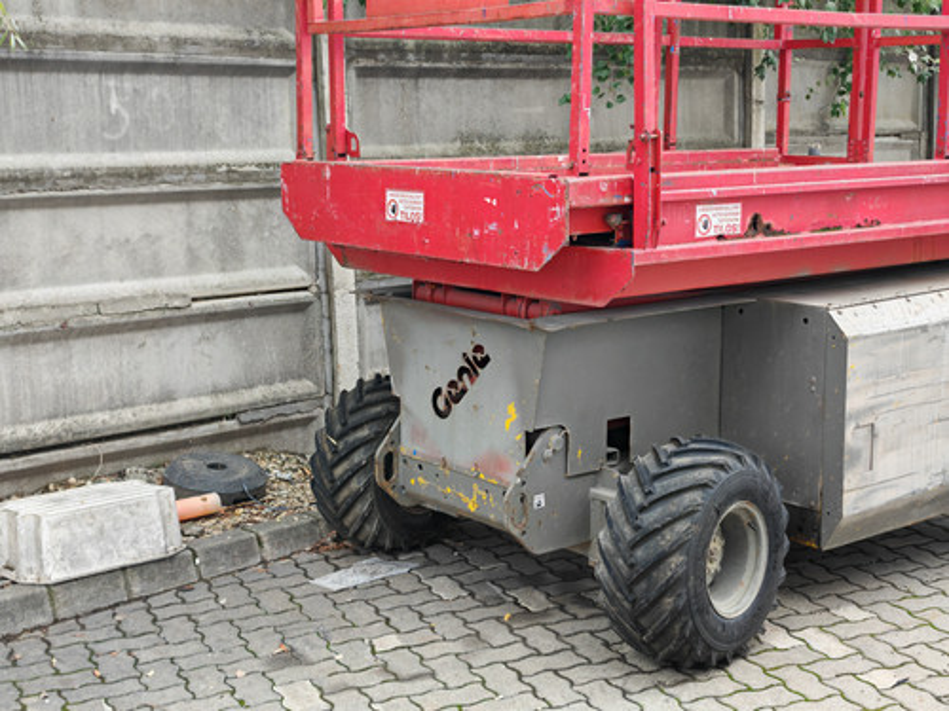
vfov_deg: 26.6
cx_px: 474
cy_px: 356
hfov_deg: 34.9
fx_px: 1508
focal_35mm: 55
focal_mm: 7.62
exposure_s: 1/140
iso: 50
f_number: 1.6
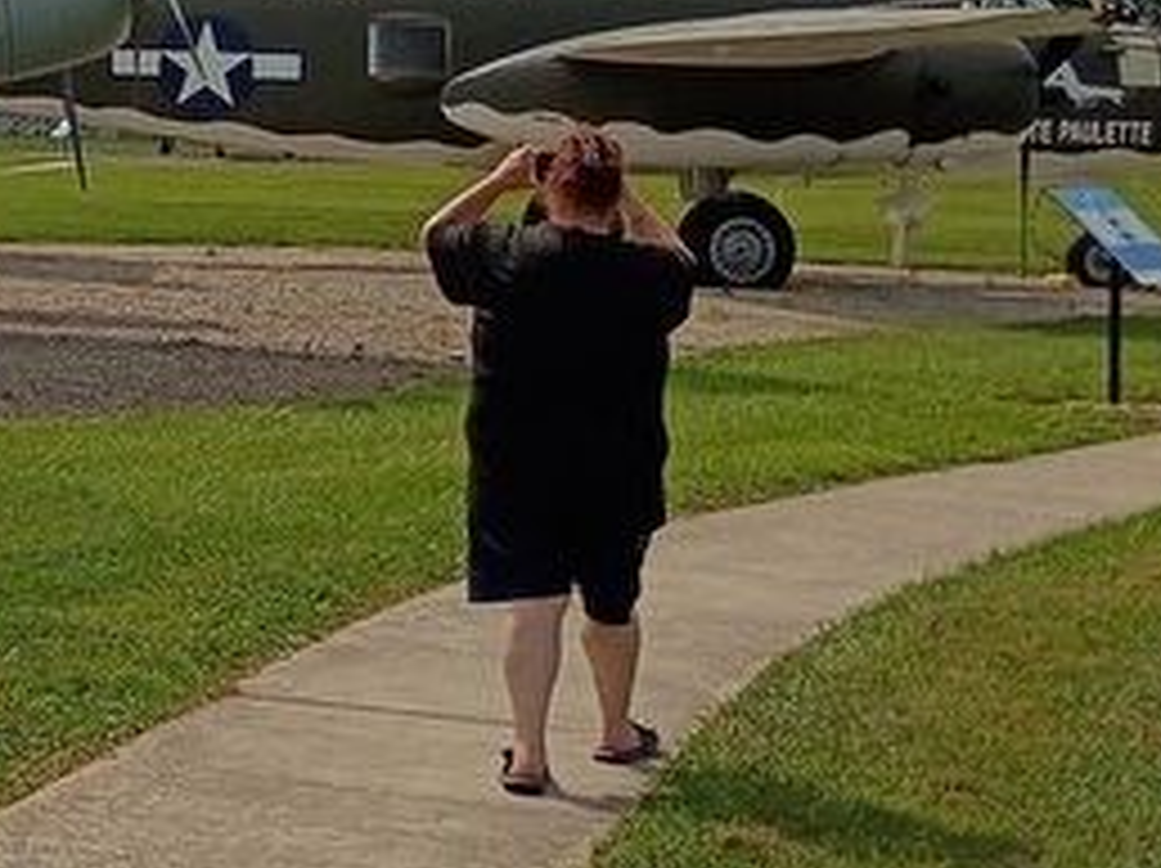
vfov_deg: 16.1
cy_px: -9
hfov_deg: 20.0
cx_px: -351
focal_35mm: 90
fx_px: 3016
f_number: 1.8
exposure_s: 1/3268
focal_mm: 4.27
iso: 105
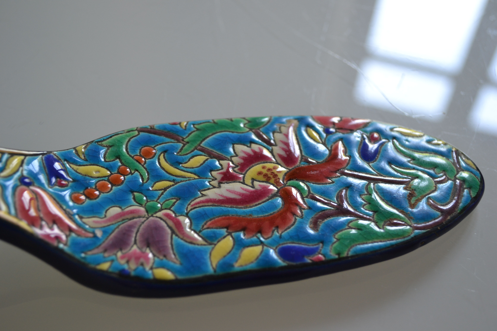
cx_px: 248
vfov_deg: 26.5
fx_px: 704
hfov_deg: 38.9
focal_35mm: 51
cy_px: 166
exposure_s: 1/30
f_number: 5
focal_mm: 34
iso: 400
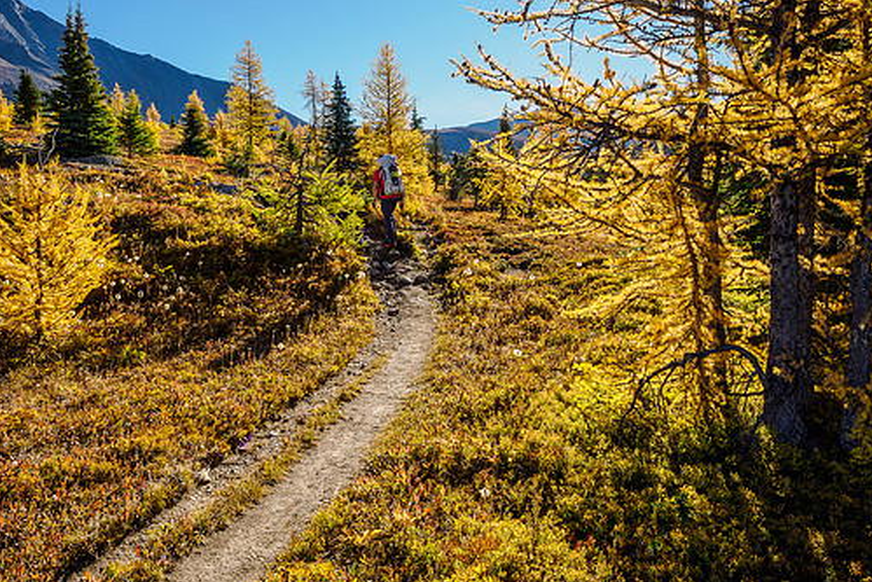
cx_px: 377
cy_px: 239
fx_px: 703
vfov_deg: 44.8
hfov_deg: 63.4
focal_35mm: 29
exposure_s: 1/100
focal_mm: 12
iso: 200
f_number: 11
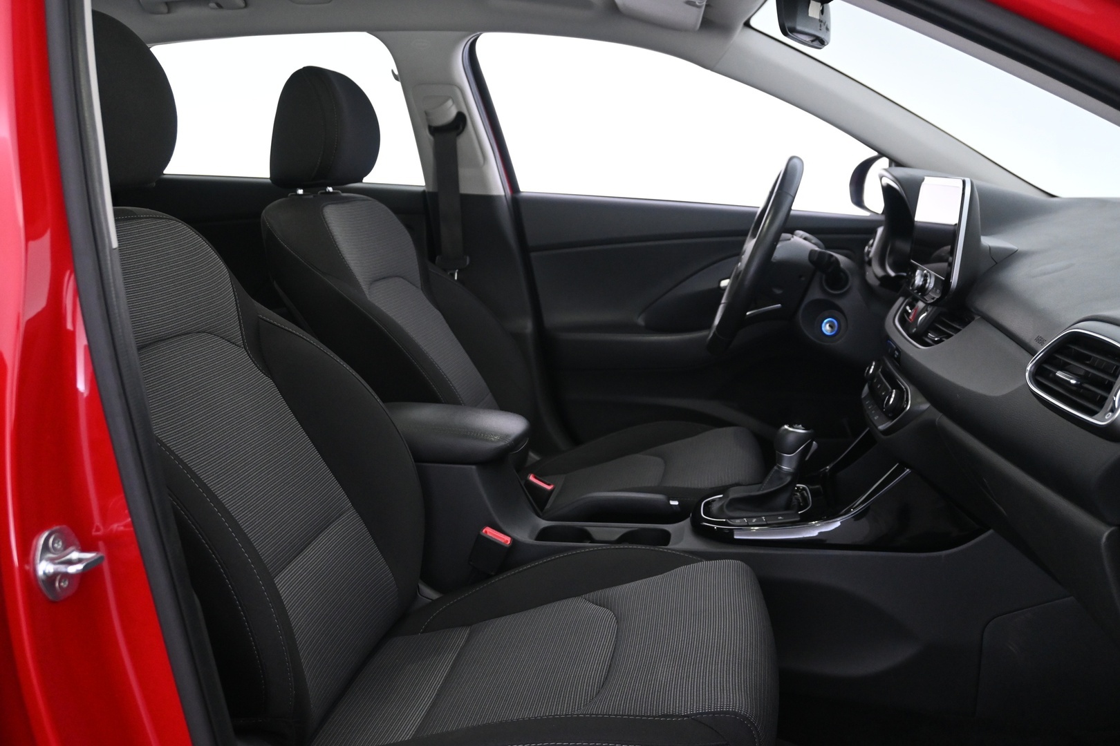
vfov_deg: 41.7
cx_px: 560
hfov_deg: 59.5
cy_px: 373
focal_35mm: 32
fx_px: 980
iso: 2200
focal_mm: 21
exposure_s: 1/30
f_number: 4
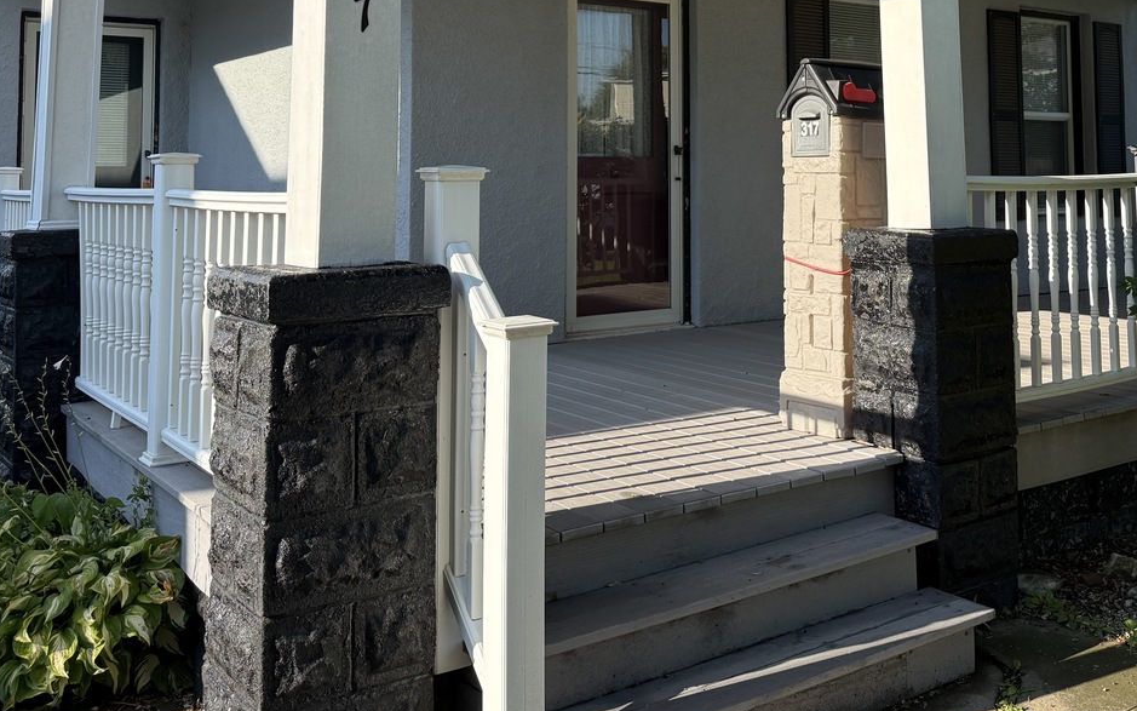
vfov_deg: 31.3
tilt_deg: +4.7
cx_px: 751
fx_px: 1209
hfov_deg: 49.6
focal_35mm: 39
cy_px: 79
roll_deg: +0.2
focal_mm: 6.76
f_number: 1.78
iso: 100
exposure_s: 1/2232
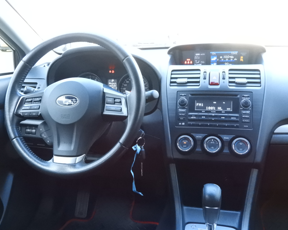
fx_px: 324
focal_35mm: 38
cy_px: 111
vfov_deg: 39.2
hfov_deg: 47.9
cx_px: 131
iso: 1250
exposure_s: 1/100
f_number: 3.6
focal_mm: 5.9
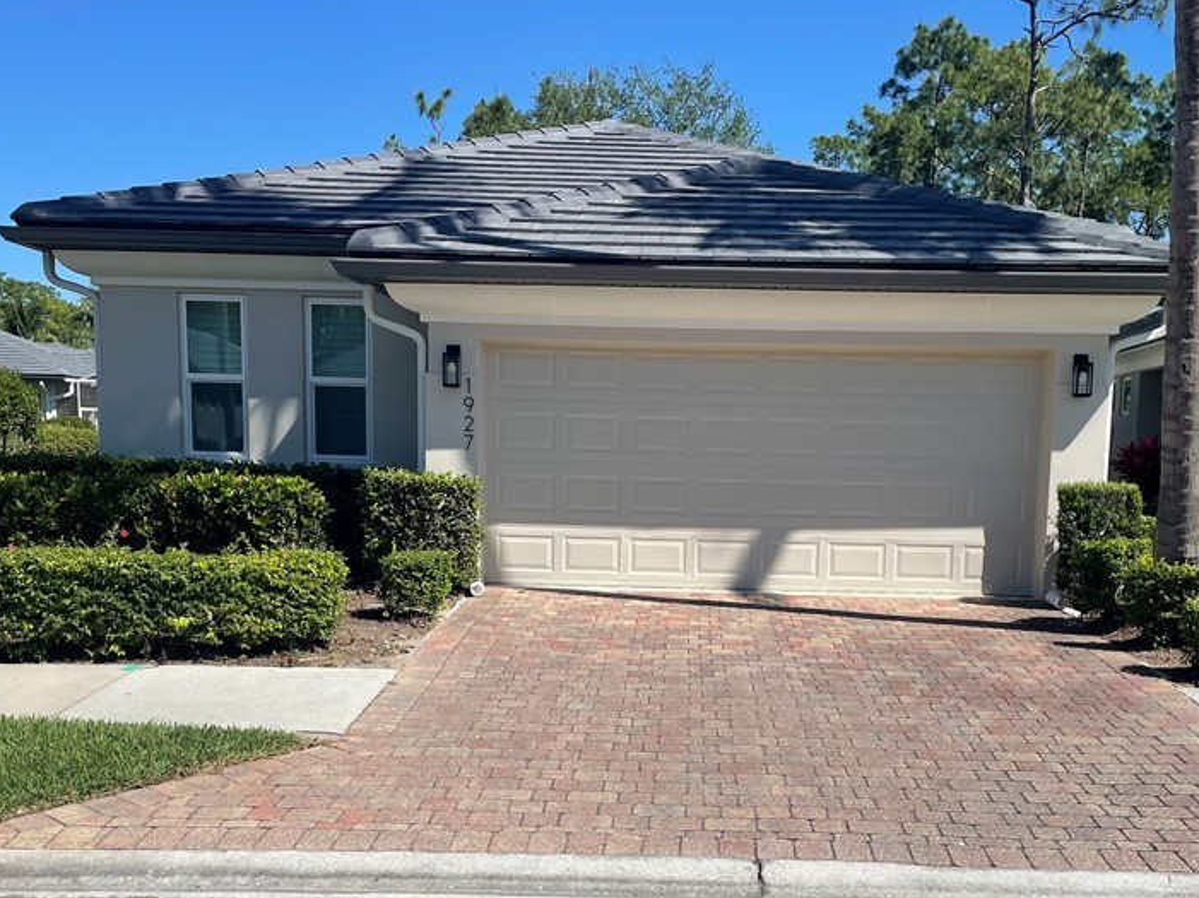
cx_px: 665
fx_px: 1316
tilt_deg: -7.0
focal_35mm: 38
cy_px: 640
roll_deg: -0.9
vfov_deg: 37.0
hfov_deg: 48.9
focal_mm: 4.2
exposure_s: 1/4651
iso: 32
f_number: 1.6
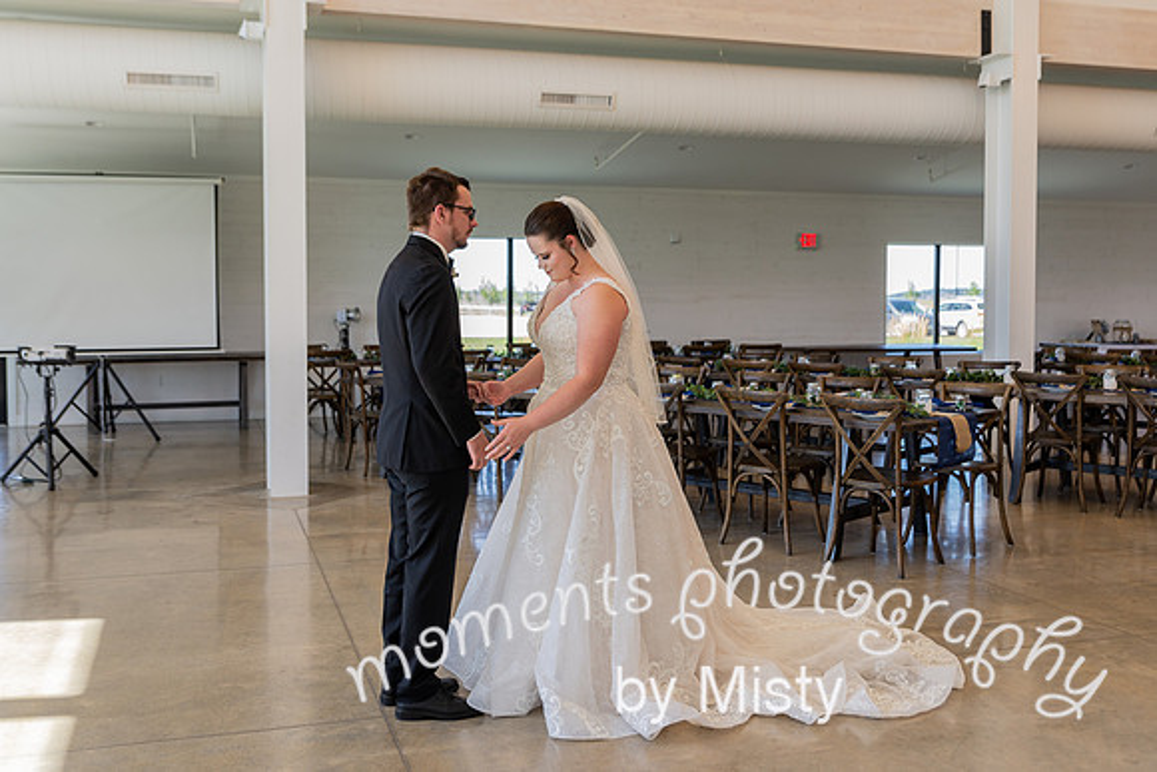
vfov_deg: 37.6
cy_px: 347
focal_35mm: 35
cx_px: 578
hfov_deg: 54.1
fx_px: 1132
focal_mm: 32
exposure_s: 1/160
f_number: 3.2
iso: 320
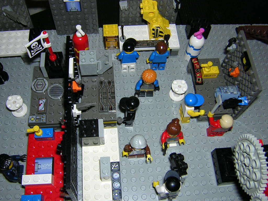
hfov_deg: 51.4
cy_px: 100
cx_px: 134
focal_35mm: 36
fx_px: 279
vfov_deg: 39.7
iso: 100
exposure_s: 1/60.1
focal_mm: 4.7
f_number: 5.2
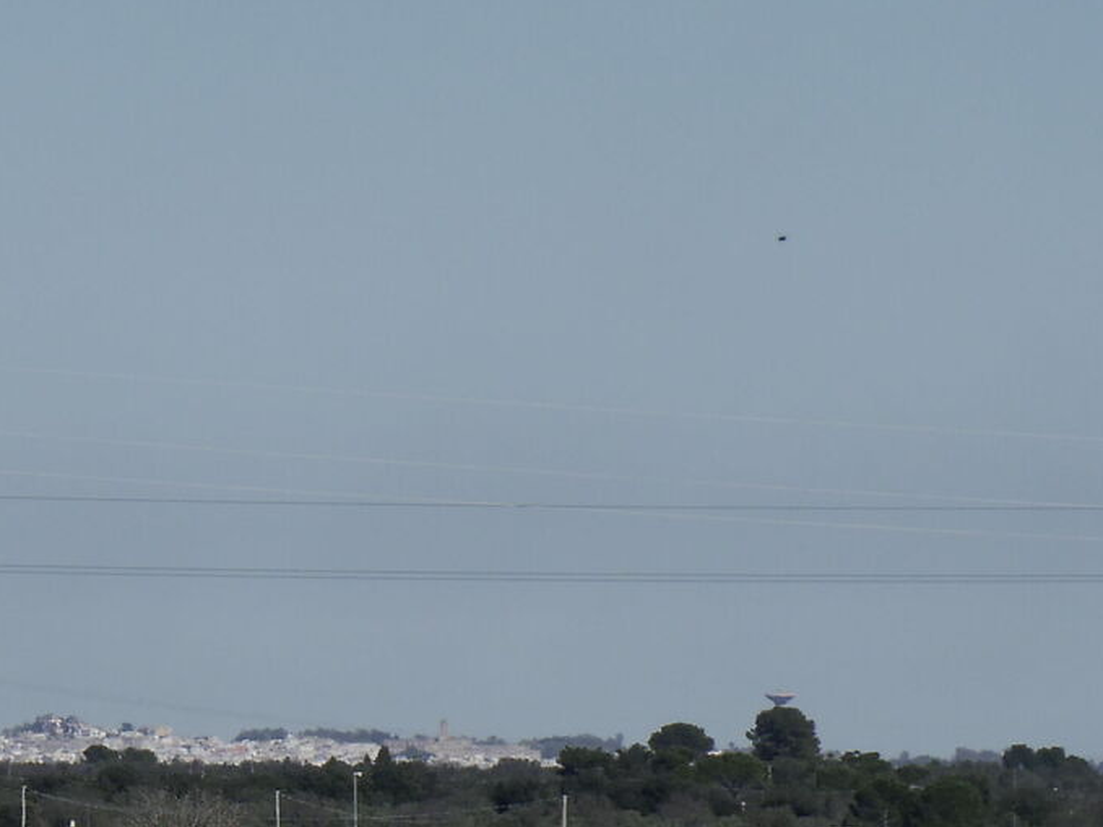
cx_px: -474
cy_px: 652
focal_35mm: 424
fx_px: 13508
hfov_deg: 4.6
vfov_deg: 3.5
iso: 200
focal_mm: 60
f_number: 13
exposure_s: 1/500
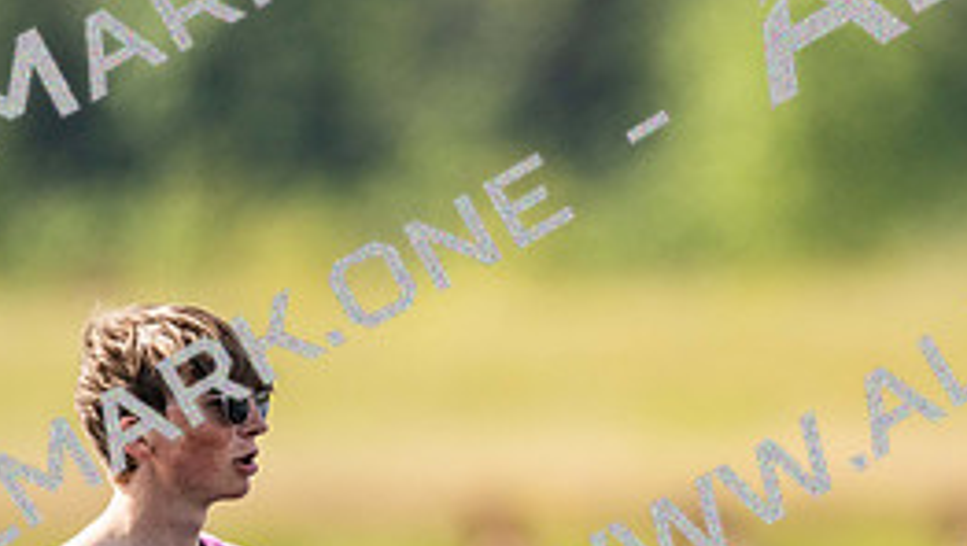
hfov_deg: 1.6
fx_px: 35677
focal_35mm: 1390
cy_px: 647
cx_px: 960
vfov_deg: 0.9
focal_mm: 600
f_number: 4
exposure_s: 1/2500
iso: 220
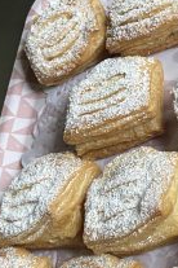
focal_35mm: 87
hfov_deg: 14.6
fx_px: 645
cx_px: 266
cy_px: 145
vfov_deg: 23.4
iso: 160
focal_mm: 4.25
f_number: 1.8
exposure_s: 1/60
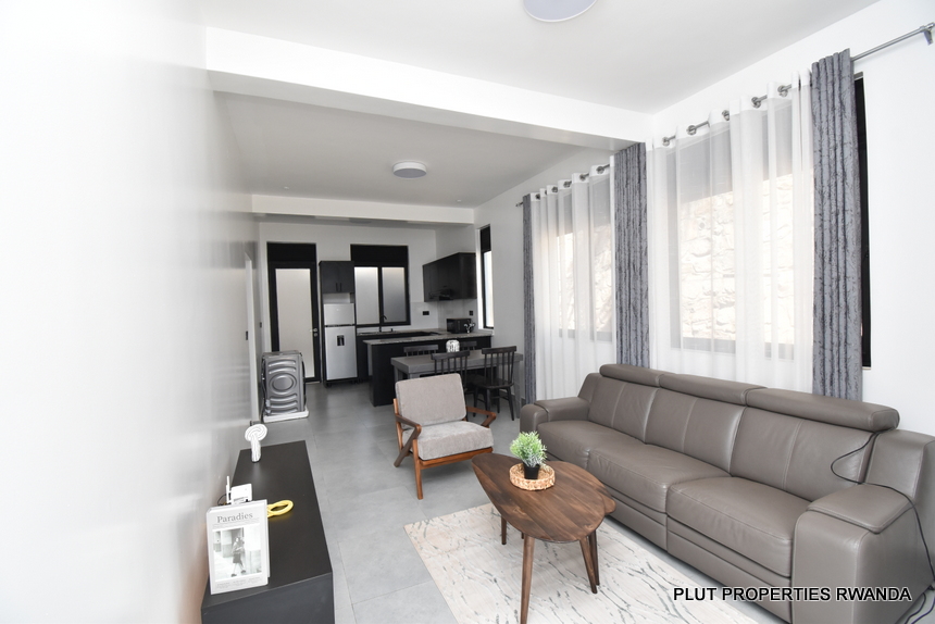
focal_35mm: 15
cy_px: 312
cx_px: 468
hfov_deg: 100.4
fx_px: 390
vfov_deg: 77.4
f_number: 8
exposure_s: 1/80
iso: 800
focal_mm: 10
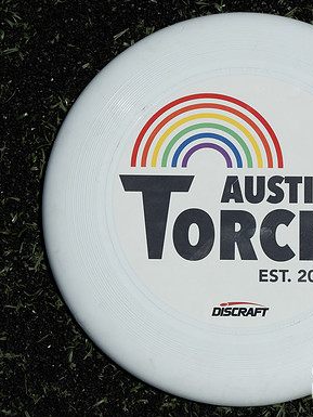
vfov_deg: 13.9
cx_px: 250
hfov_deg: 10.4
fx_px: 1711
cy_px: 160
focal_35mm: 142
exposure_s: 1/1000
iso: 125
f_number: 8
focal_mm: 52
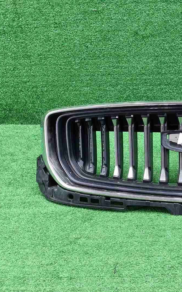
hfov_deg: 31.2
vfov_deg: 52.8
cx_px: 193
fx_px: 294
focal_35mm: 37
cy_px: 146
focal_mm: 5.4
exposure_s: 1/50
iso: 160
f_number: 1.8
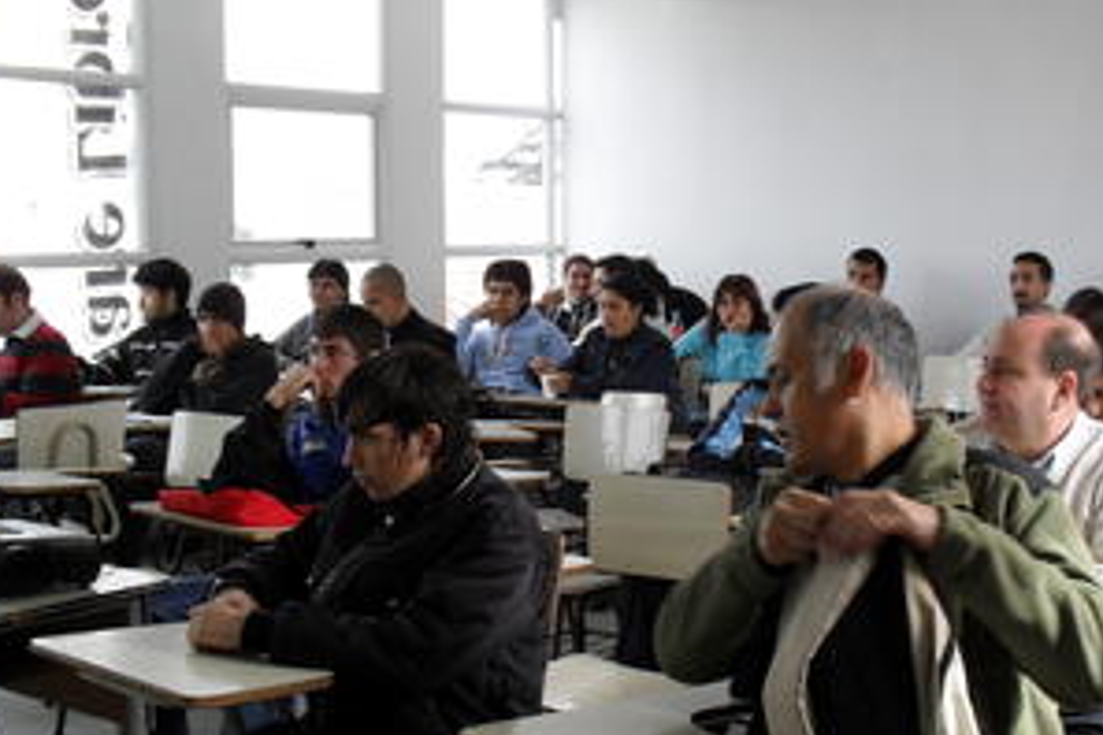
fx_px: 1501
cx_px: 691
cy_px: 438
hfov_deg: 40.1
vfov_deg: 27.5
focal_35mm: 49
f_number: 3.2
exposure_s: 1/45
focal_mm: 6.3
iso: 100
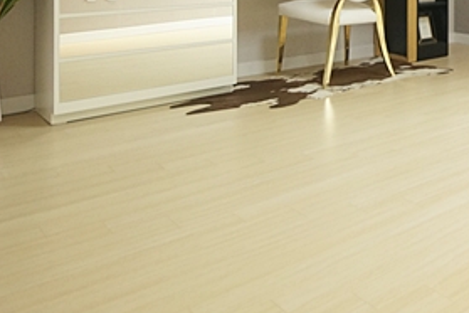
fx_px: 560
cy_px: -79
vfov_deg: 26.9
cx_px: 494
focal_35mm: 43
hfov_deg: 38.8
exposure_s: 1/80
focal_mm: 10
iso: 800
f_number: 5
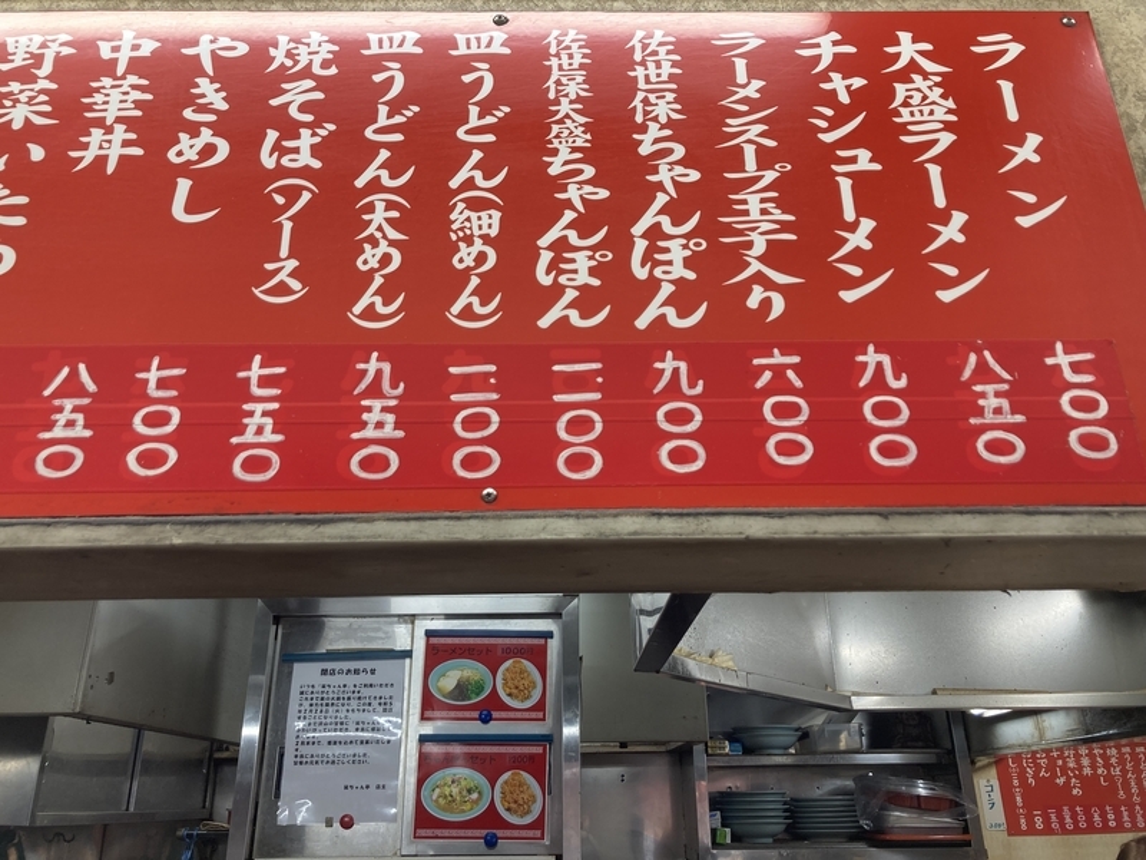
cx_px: 573
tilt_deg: +22.9
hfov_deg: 63.4
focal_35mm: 28
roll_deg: +0.9
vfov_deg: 49.7
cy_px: 430
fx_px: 927
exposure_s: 1/60
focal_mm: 3.99
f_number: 1.8
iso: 50
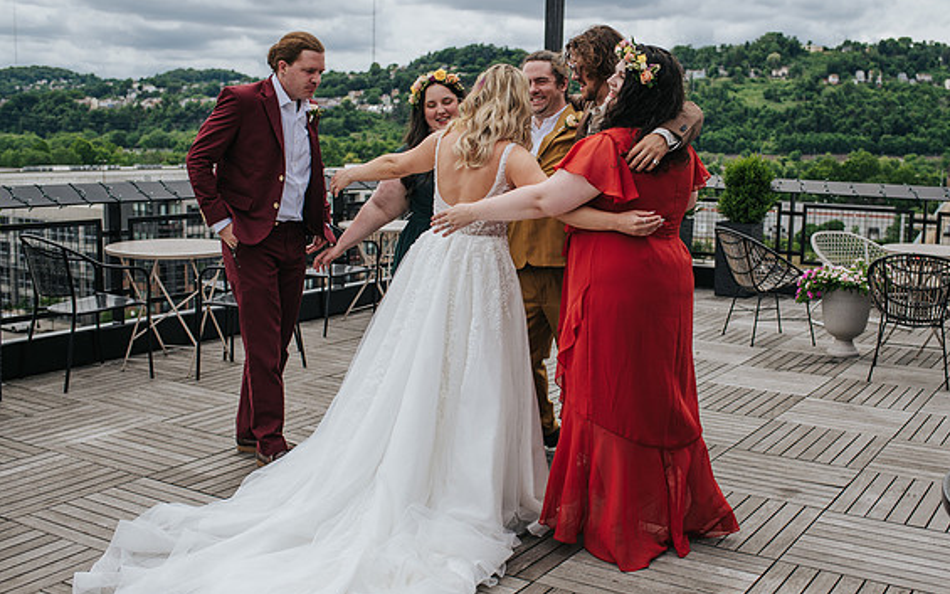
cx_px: 539
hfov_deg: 47.1
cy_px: 300
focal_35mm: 42
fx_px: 1087
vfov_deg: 30.5
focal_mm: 35
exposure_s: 1/1250
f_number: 3.5
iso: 110
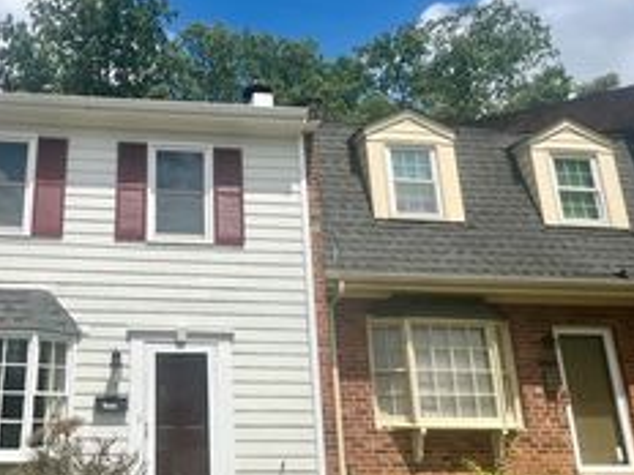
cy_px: 263
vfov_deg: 49.7
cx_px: 153
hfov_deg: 59.8
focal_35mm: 28
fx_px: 513
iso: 32
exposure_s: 1/3425
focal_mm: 1.57
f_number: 1.8
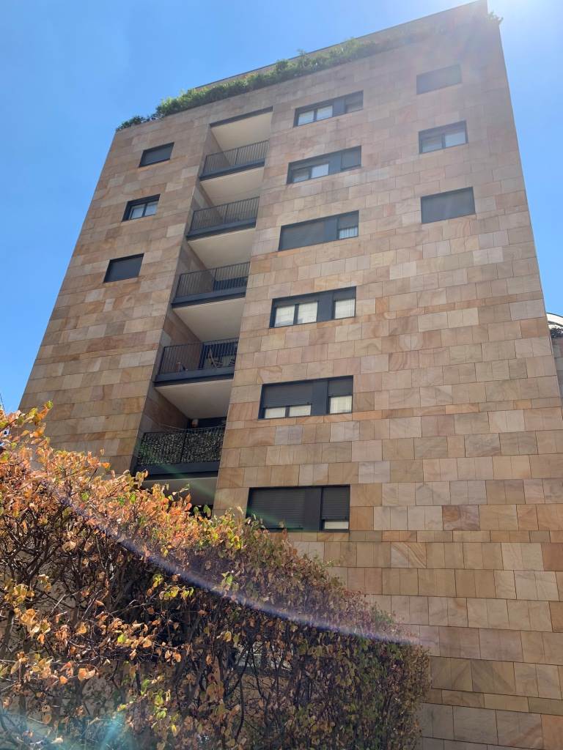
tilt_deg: +30.8
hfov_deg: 53.1
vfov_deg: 67.3
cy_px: 375
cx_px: 282
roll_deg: -6.8
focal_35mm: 26
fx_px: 564
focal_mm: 4.25
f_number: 1.8
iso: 25
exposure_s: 1/1043
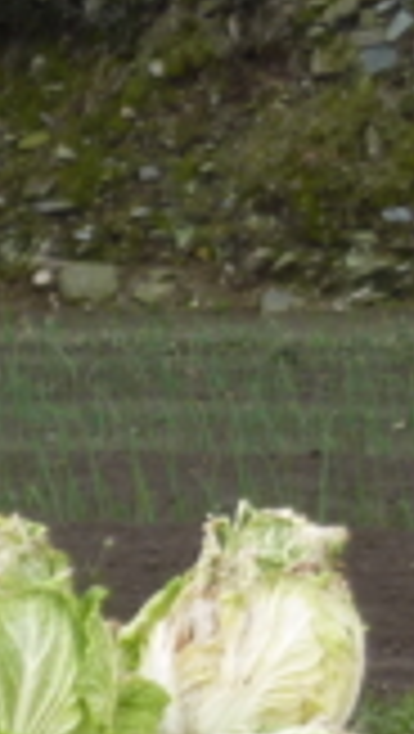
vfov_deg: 11.9
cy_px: 518
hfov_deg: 6.6
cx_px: -284
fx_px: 3504
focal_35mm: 180
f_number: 4
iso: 80
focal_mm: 6.1
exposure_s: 1/125
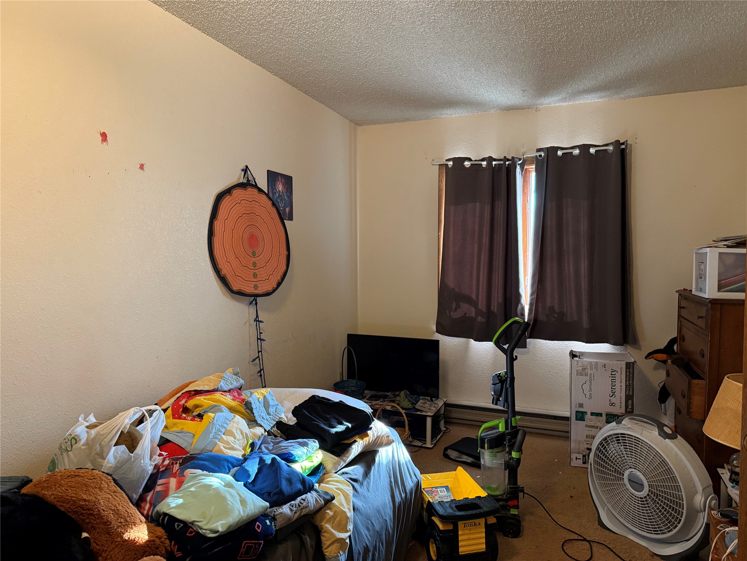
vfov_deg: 56.8
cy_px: 280
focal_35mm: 24
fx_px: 518
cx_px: 374
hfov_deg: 71.6
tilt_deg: -3.1
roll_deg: +0.3
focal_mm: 6.76
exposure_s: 1/60
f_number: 1.78
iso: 500
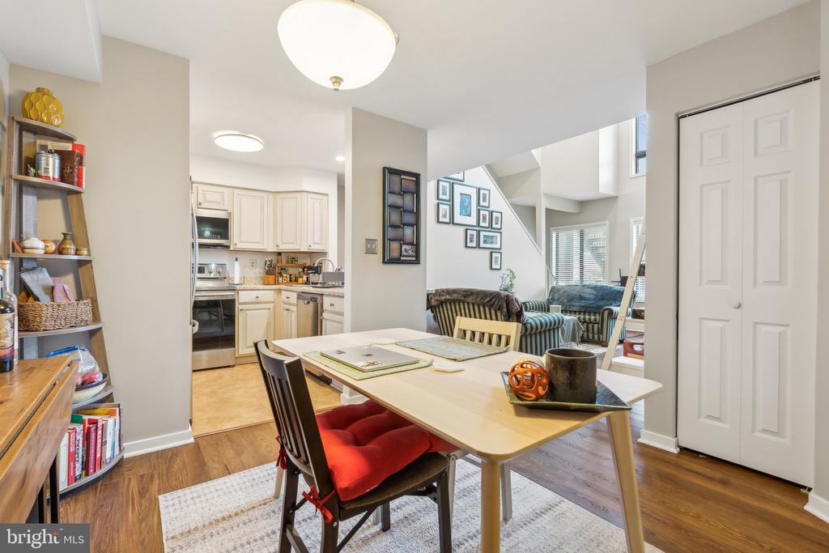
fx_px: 368
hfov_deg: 96.7
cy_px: 276
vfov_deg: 73.8
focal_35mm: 16
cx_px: 414
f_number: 7.1
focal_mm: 16
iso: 200
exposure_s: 1/4
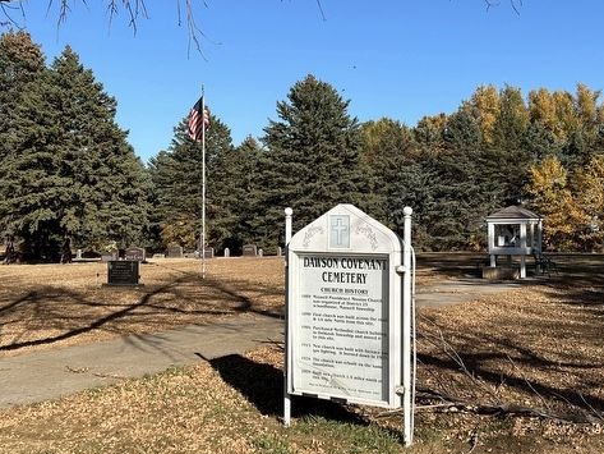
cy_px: 219
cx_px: 317
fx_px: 768
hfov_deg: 42.9
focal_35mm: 44
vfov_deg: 32.9
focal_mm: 5.7
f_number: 1.5
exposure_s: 1/4444
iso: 50
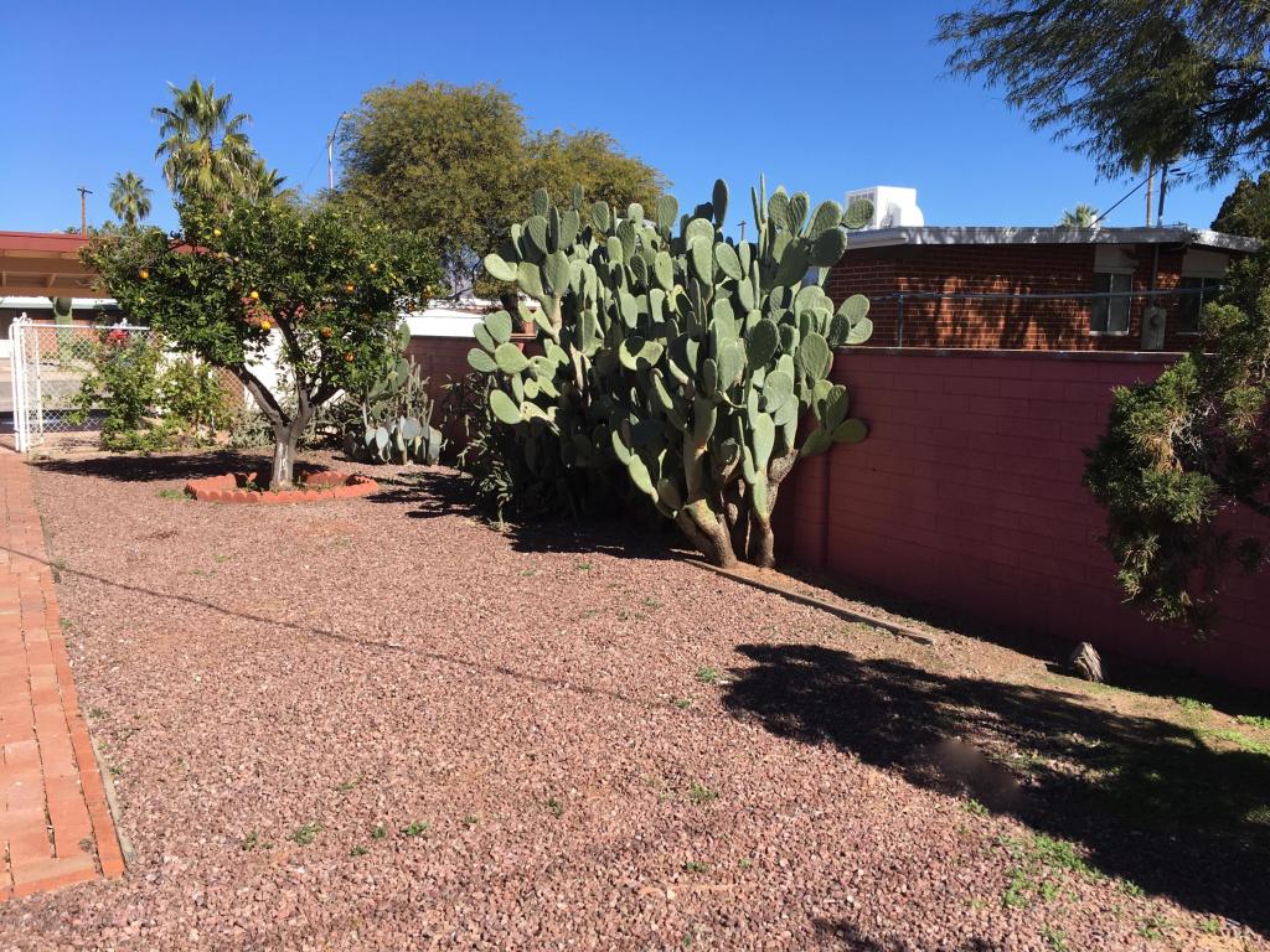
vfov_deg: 48.2
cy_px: 476
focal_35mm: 29
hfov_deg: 61.7
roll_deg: -2.3
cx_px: 635
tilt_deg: -7.1
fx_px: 1064
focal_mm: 4.15
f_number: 2.2
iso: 25
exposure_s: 1/1166
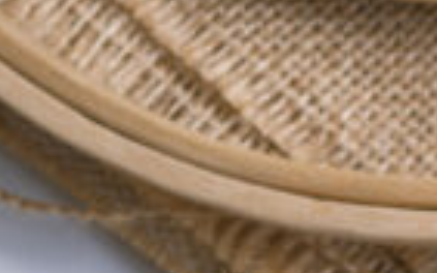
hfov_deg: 3.0
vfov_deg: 1.9
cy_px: 1039
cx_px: 1485
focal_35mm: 693
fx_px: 8250
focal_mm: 45
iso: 100
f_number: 4.5
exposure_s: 1/200
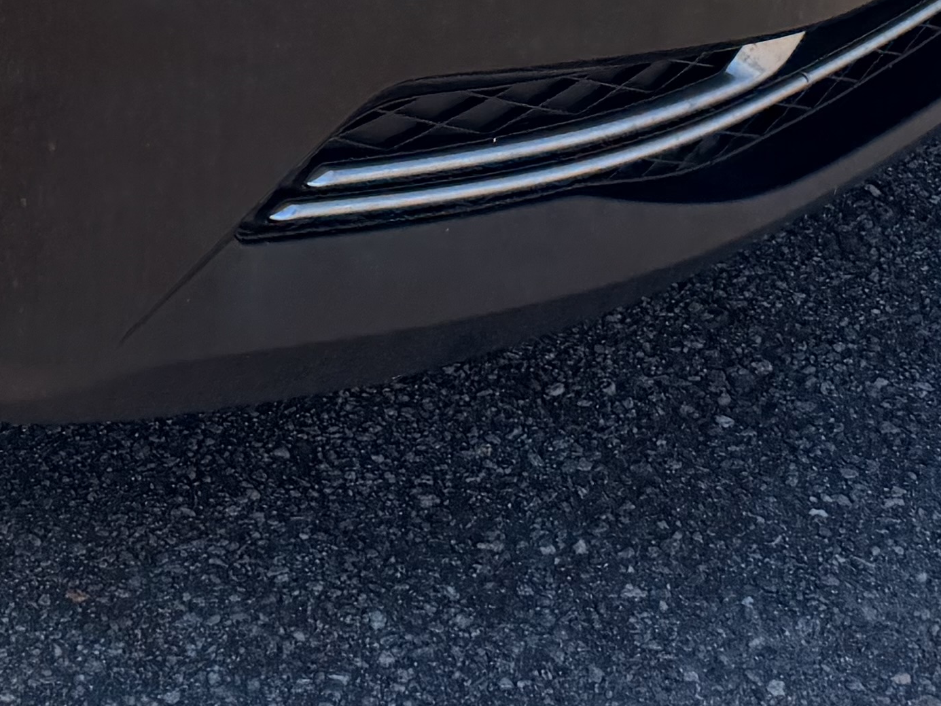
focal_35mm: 99
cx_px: -372
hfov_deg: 18.1
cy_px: -676
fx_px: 2691
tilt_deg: -4.3
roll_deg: +2.1
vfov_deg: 13.1
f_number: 1.78
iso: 80
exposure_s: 1/3145
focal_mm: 6.76
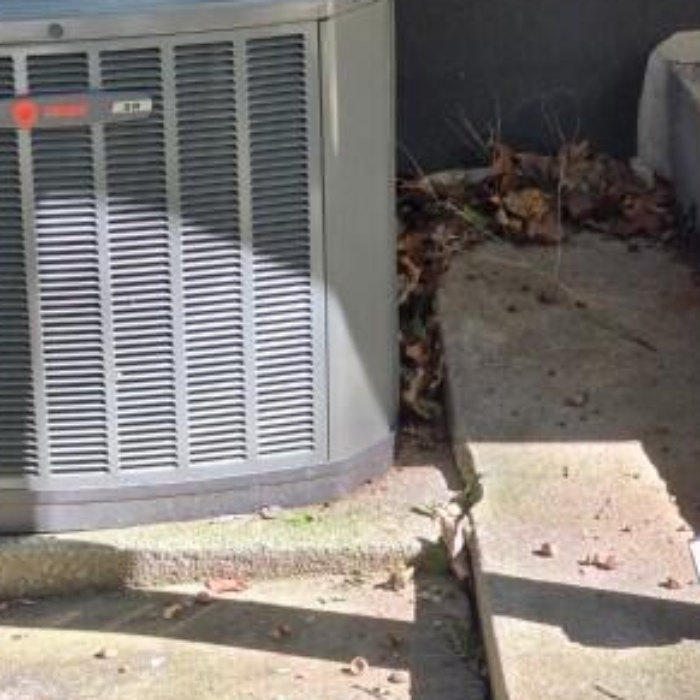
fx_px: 3066
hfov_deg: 12.9
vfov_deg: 13.0
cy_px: 156
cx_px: 79
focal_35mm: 134
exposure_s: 1/120
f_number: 2.4
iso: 64
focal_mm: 7.9
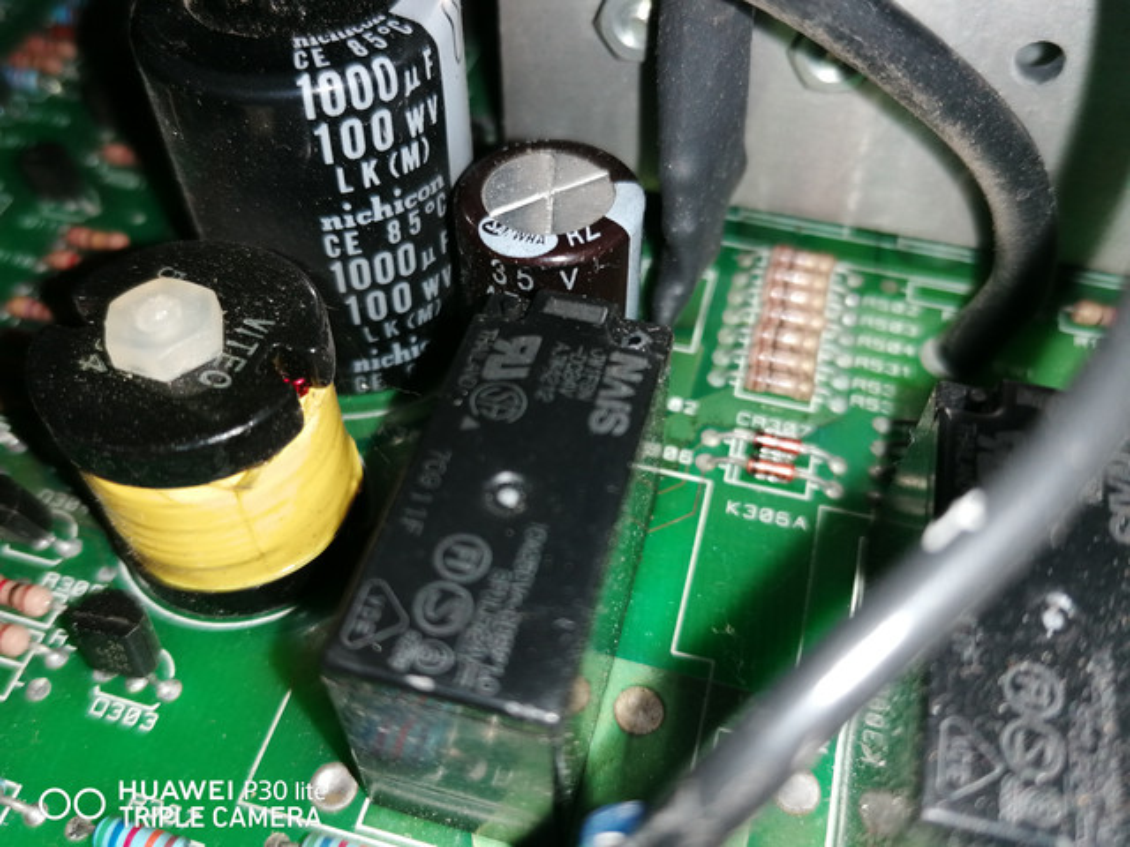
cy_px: 424
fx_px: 979
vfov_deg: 46.8
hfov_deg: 60.0
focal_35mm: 30
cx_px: 565
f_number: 1.8
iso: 80
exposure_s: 1/180
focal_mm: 4.75
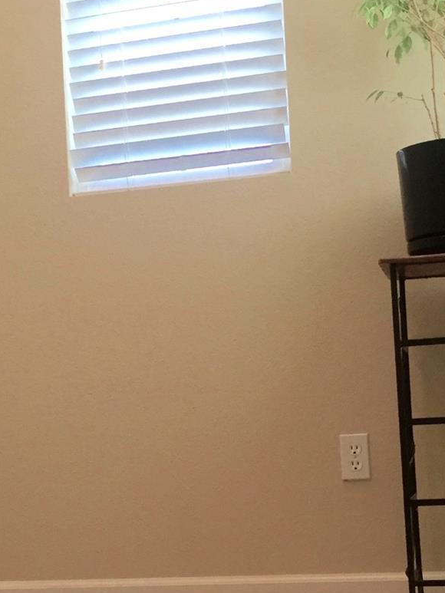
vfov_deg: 25.8
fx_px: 1285
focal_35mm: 75
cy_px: 418
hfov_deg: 19.5
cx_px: 94
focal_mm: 4.15
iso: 40
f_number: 2.2
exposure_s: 1/30
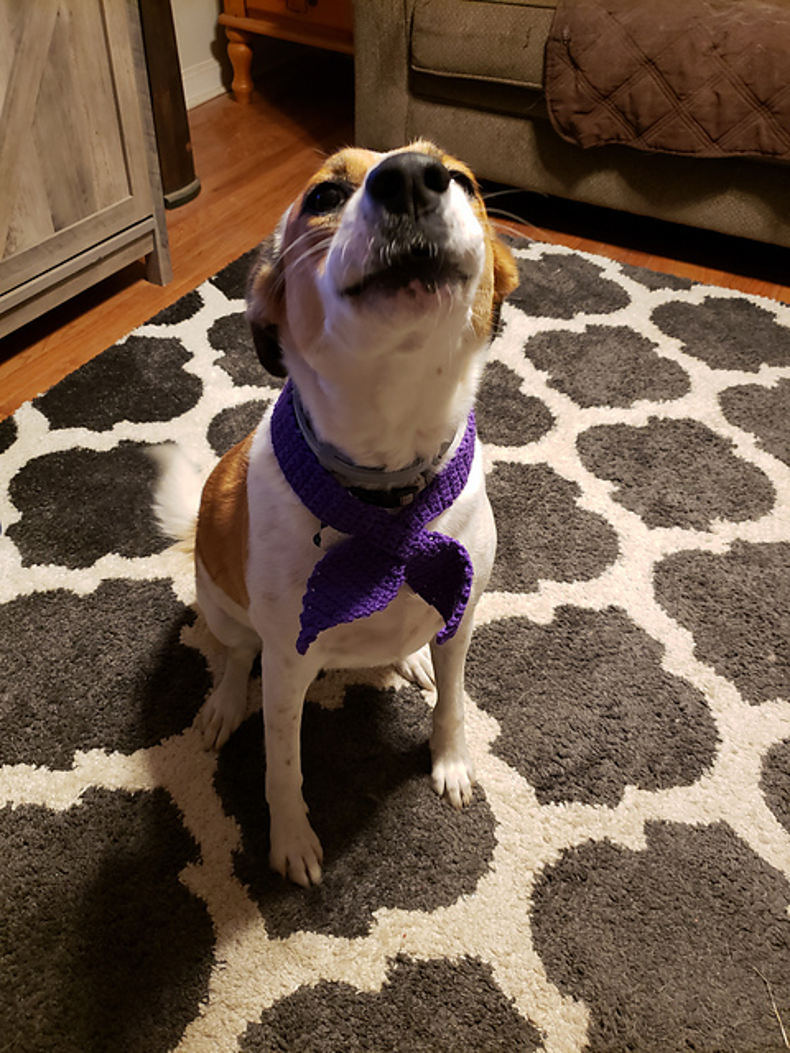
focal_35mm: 26
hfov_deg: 53.1
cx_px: 395
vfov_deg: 67.3
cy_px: 526
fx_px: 791
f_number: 1.5
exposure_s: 1/22
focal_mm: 4.3
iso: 250
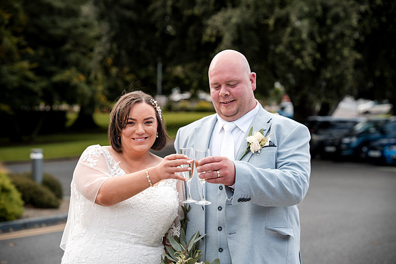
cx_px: 198
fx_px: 935
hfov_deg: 23.9
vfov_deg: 16.1
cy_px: 132
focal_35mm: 85
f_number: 4
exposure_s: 1/1000
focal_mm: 85
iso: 500
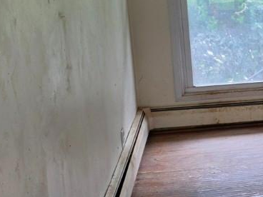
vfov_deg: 16.4
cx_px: 482
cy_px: 75
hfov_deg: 17.4
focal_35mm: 90
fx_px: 684
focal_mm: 6.5
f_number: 1.4
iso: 64
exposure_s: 1/180
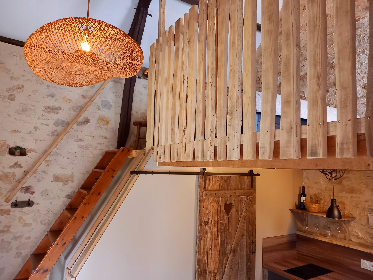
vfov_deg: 54.9
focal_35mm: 25
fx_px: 269
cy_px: 140
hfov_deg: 69.4
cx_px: 186
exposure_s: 1/24
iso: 400
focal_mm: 4.65
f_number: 1.8
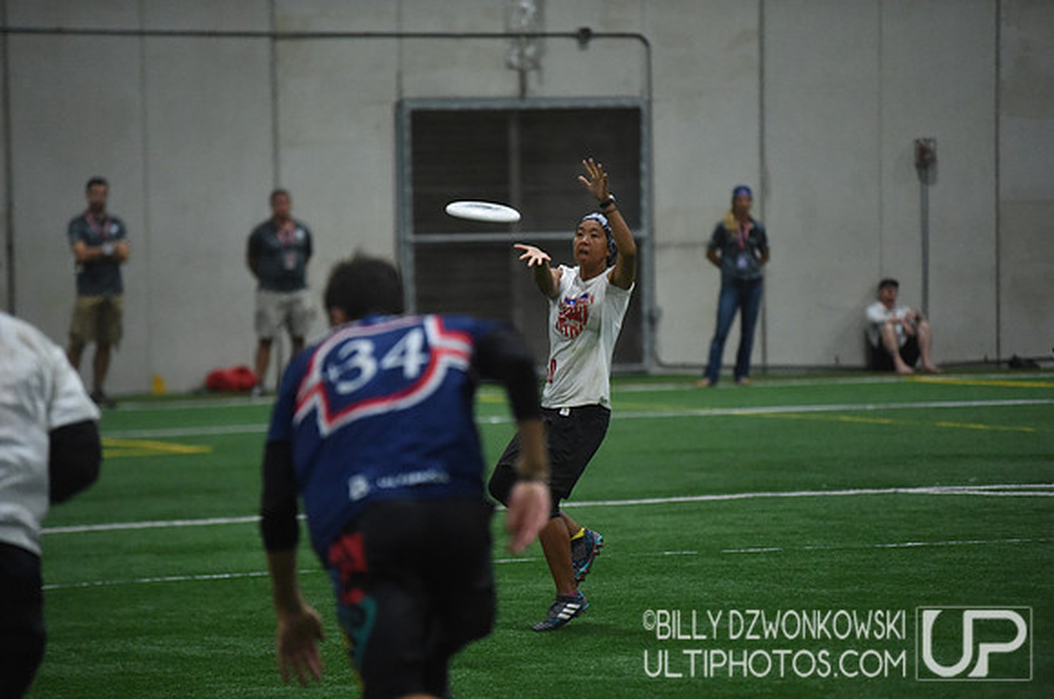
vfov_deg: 6.8
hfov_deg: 10.3
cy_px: 350
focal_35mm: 200
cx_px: 527
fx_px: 5847
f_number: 2.8
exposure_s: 1/640
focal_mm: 200
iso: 10000
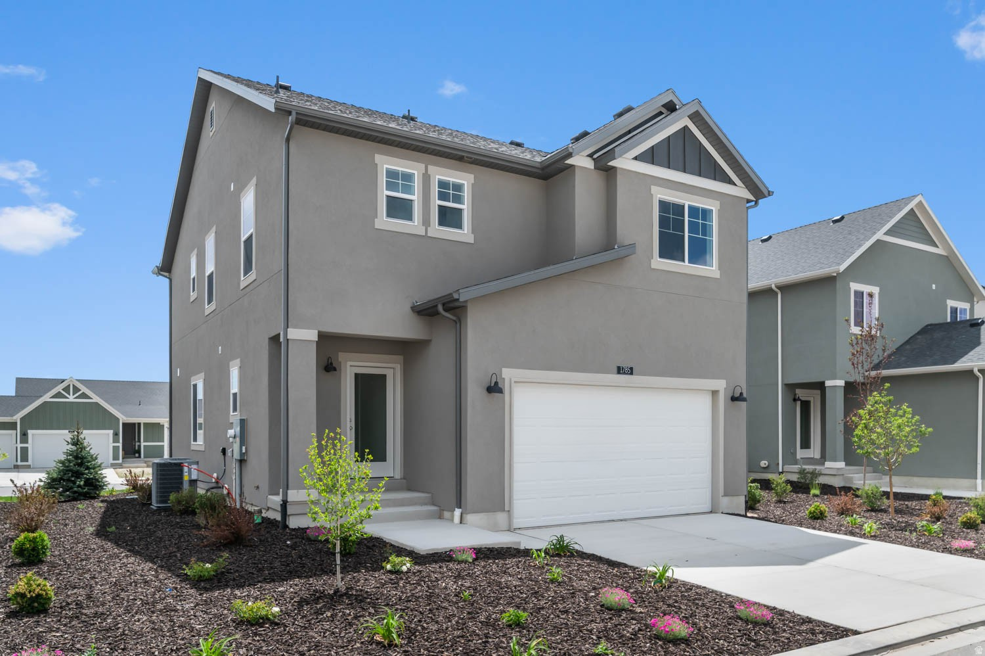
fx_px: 711
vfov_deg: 49.5
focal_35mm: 26
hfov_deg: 69.4
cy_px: 328
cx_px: 492
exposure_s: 1/640
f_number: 8
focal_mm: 26
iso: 320
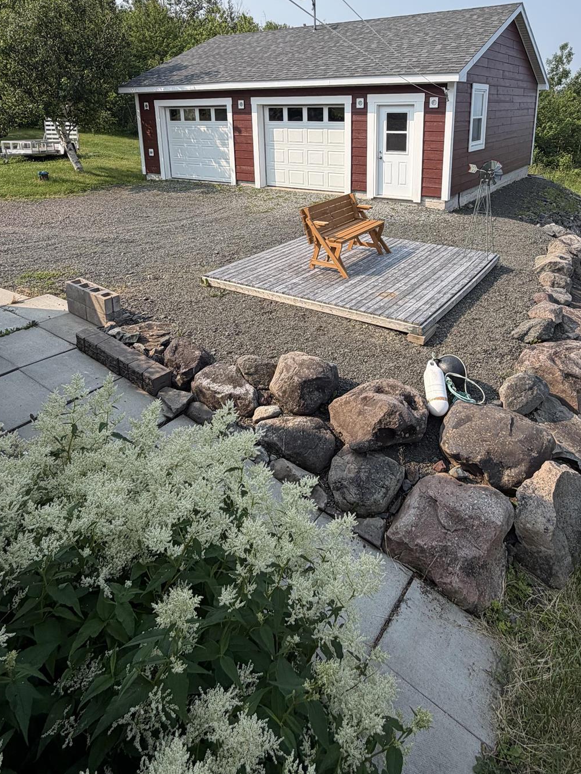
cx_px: 325
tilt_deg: -15.5
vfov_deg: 69.7
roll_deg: +0.4
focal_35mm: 24
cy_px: 263
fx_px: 537
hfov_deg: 56.7
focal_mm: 2.22
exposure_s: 1/809
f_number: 2.2
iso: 20
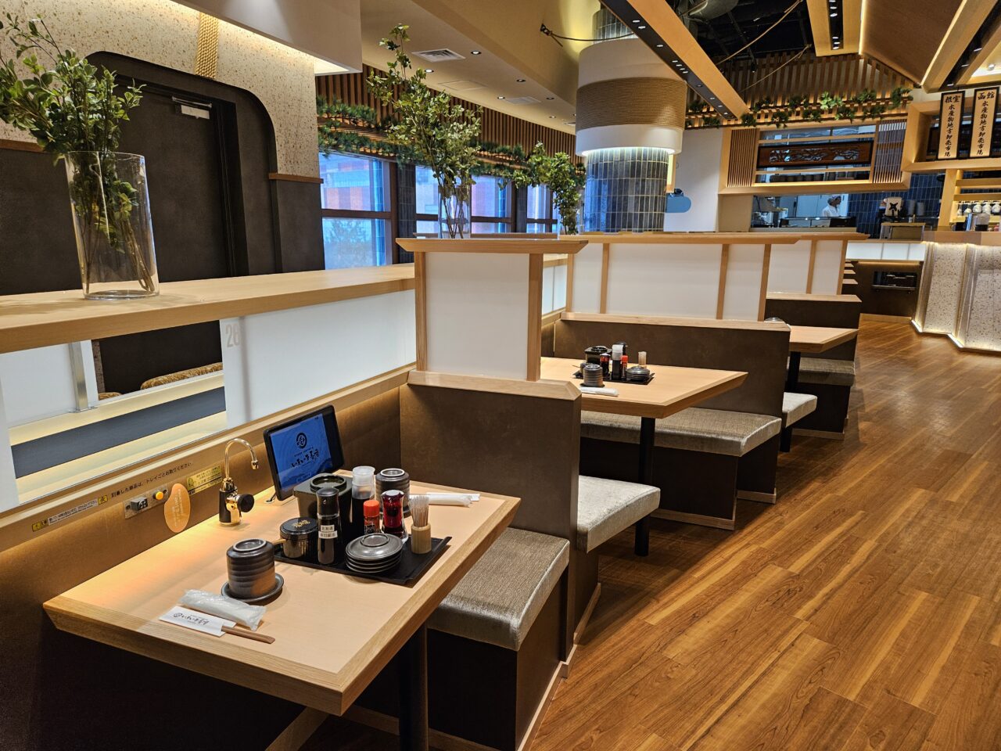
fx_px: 665
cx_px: 500
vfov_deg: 58.9
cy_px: 376
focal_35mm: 23
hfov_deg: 73.9
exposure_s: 1/100
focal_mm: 5.4
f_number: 1.8
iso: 100
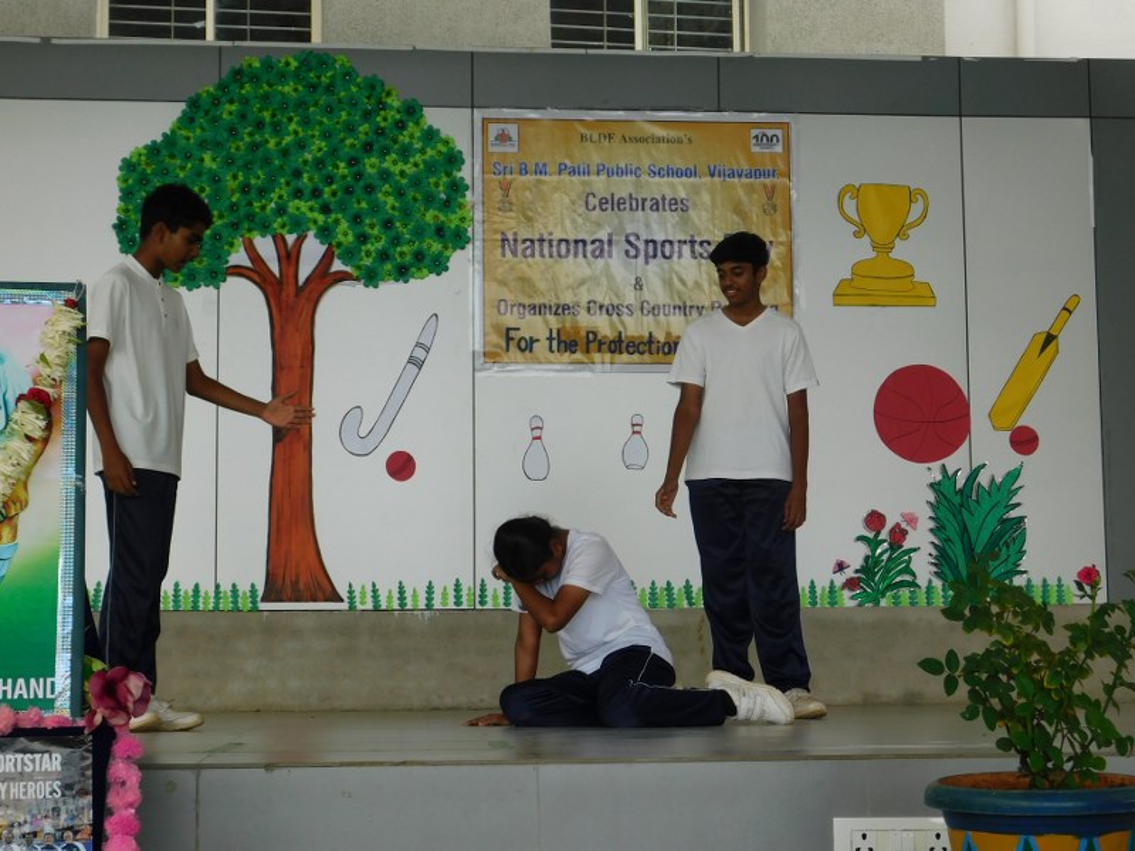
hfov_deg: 29.4
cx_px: 568
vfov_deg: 22.3
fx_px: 2164
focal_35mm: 66
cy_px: 426
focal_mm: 11.7
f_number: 4.2
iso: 125
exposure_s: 1/125
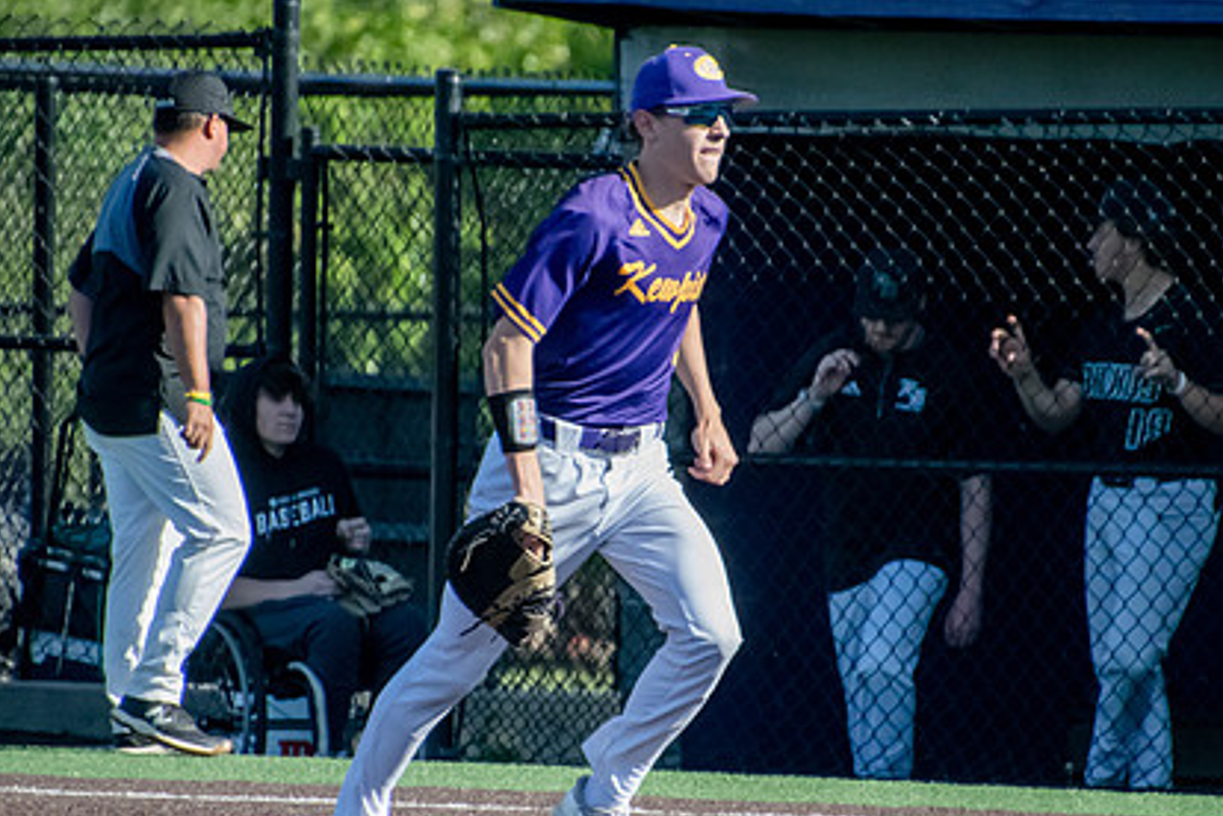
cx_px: 647
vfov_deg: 1.6
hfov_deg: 2.5
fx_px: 28534
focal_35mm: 840
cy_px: 495
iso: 2500
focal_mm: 400
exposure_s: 1/4000
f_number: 6.3
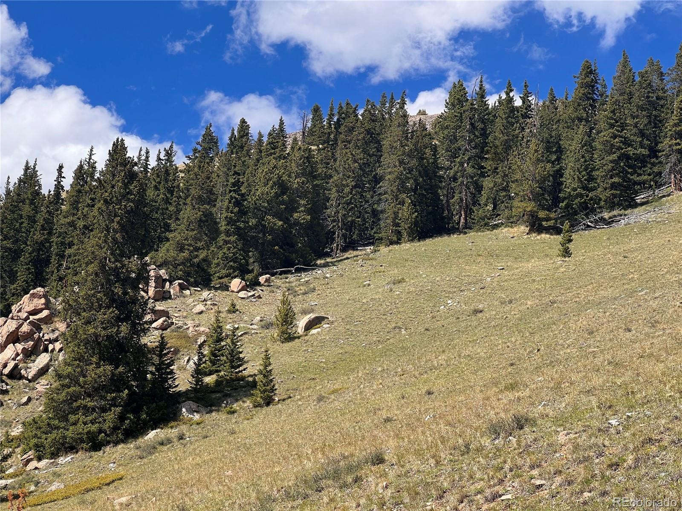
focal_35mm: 77
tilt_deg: +16.4
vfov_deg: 19.1
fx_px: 1517
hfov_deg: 25.3
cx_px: 341
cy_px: 256
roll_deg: -2.5
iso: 32
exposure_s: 1/619
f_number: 2.8
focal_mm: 9
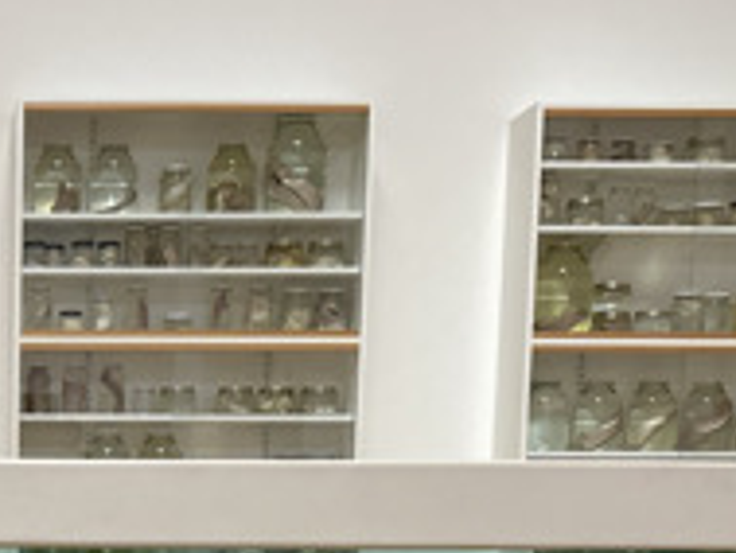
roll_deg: -0.3
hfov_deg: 20.9
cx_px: -78
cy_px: 742
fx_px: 1894
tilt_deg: -7.4
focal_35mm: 89
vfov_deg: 15.7
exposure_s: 1/60
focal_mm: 6.86
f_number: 1.78
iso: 320
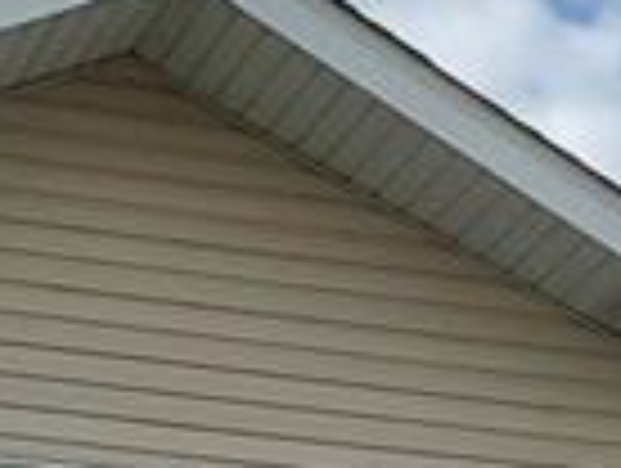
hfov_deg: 9.2
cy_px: 1314
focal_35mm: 215
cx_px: 243
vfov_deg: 6.4
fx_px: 3864
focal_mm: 3
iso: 16
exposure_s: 1/2801
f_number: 1.8
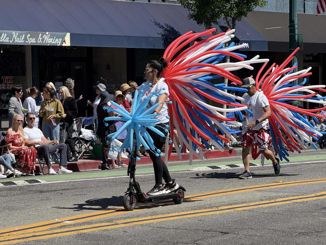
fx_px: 1130
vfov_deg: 12.3
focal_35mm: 120
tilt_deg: -1.1
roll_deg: +0.8
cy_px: 122
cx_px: 163
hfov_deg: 16.4
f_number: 2.8
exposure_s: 1/951
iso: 50
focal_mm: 15.66
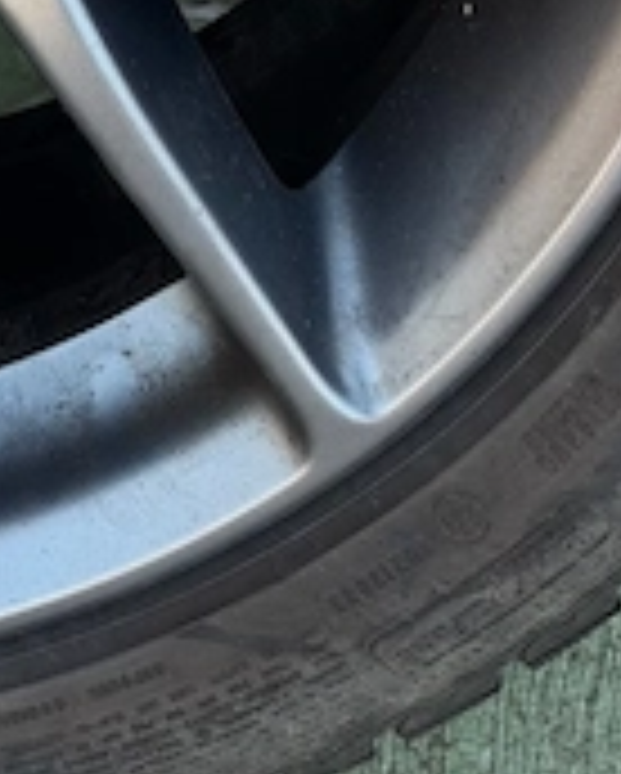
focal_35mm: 109
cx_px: -27
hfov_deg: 13.9
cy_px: 130
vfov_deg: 17.4
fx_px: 2500
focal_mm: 6.76
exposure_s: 1/264
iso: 64
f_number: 1.78
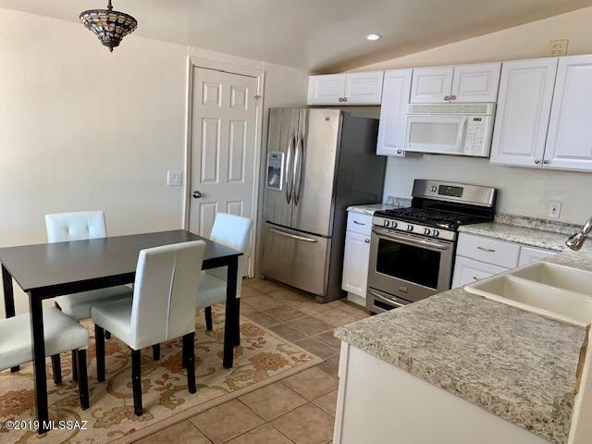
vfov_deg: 53.1
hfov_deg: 67.3
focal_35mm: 26
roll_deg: -5.1
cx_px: 296
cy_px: 222
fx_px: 445
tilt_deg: -11.5
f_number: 1.8
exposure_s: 1/60
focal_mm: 4.25
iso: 80
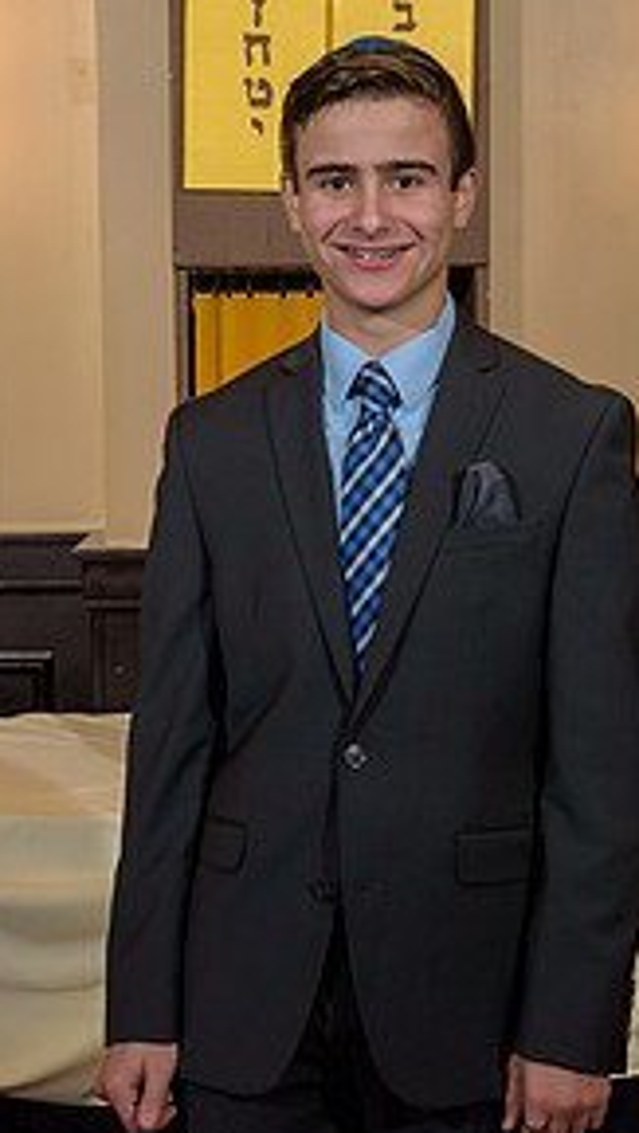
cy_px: 528
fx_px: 2916
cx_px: 376
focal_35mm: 97
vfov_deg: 22.0
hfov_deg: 12.5
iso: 800
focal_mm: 38
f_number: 5
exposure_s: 1/125
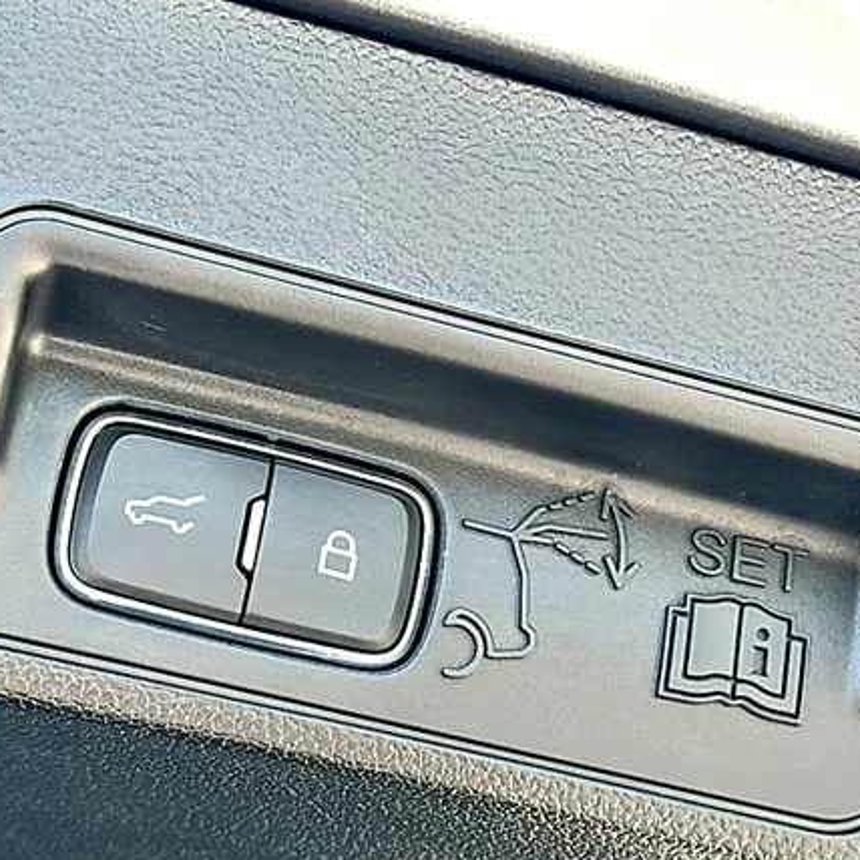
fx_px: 2277
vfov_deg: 21.4
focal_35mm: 81
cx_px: 420
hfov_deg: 21.4
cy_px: 511
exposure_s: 1/574
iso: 80
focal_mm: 6.86
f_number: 1.78
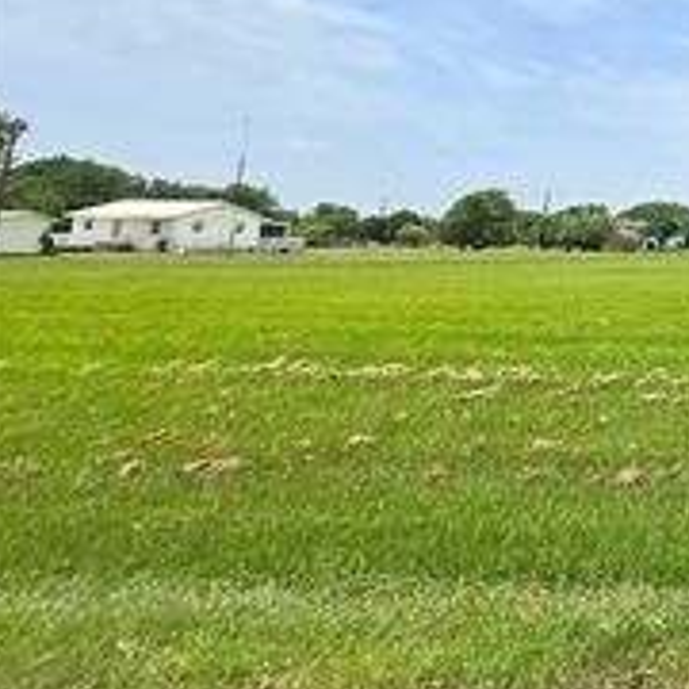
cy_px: 124
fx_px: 721
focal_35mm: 32
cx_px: 934
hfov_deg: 33.6
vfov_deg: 47.9
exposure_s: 1/1173
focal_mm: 1.7
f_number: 2.2
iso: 25
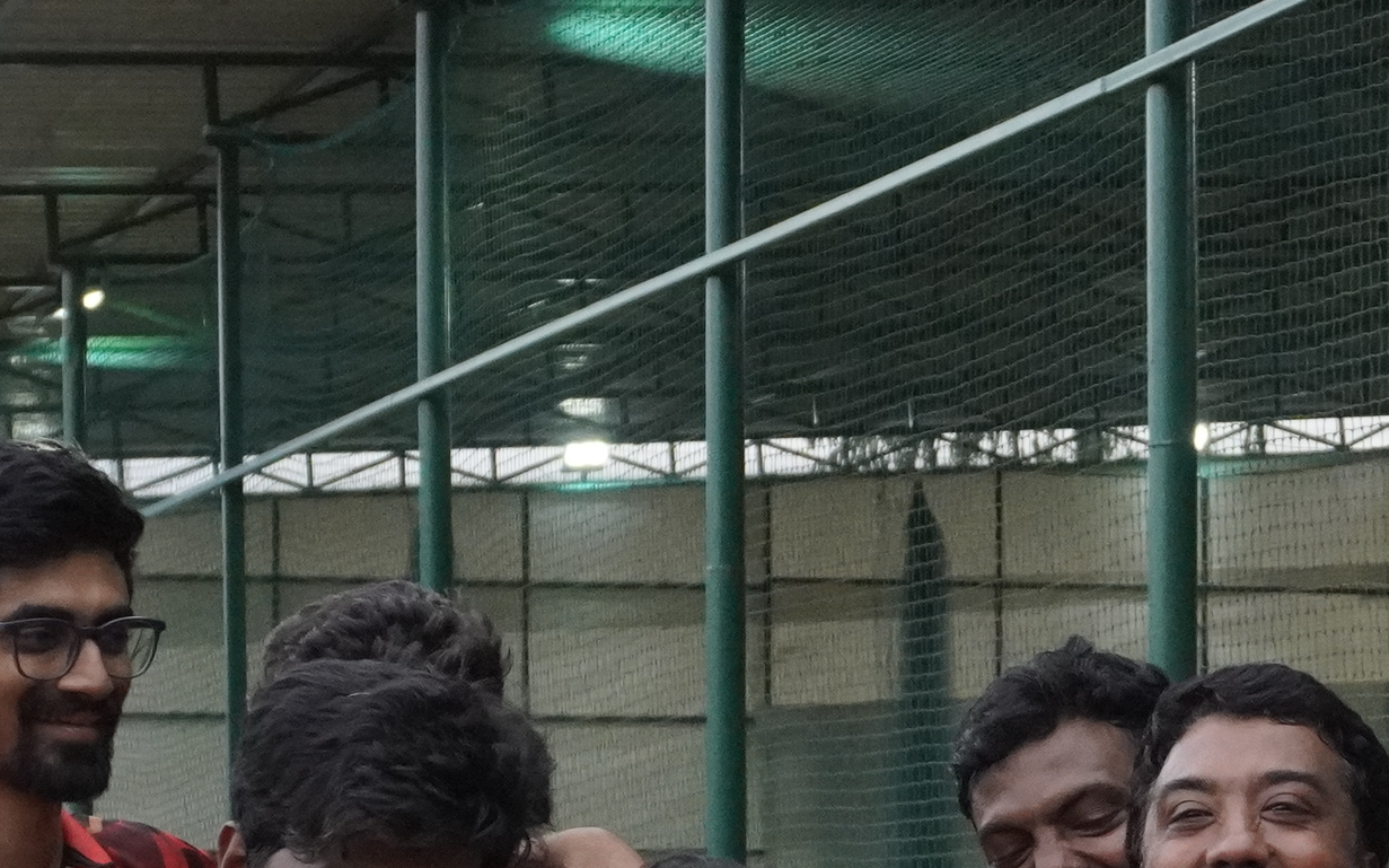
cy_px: 684
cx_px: 1223
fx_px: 4987
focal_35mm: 132
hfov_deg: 15.7
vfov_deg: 9.9
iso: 3200
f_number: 5.6
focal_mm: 25
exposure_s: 1/1000
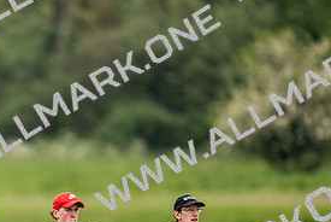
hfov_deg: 1.6
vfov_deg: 1.1
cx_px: 7
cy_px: 231
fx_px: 11634
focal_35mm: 1264
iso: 720
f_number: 4
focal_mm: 600
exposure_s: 1/2000
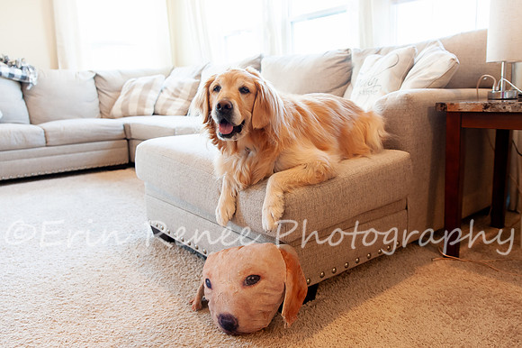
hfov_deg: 63.6
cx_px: 271
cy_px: 152
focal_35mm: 29
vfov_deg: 44.8
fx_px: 421
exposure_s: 1/125
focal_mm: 24
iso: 1000
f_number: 2.8
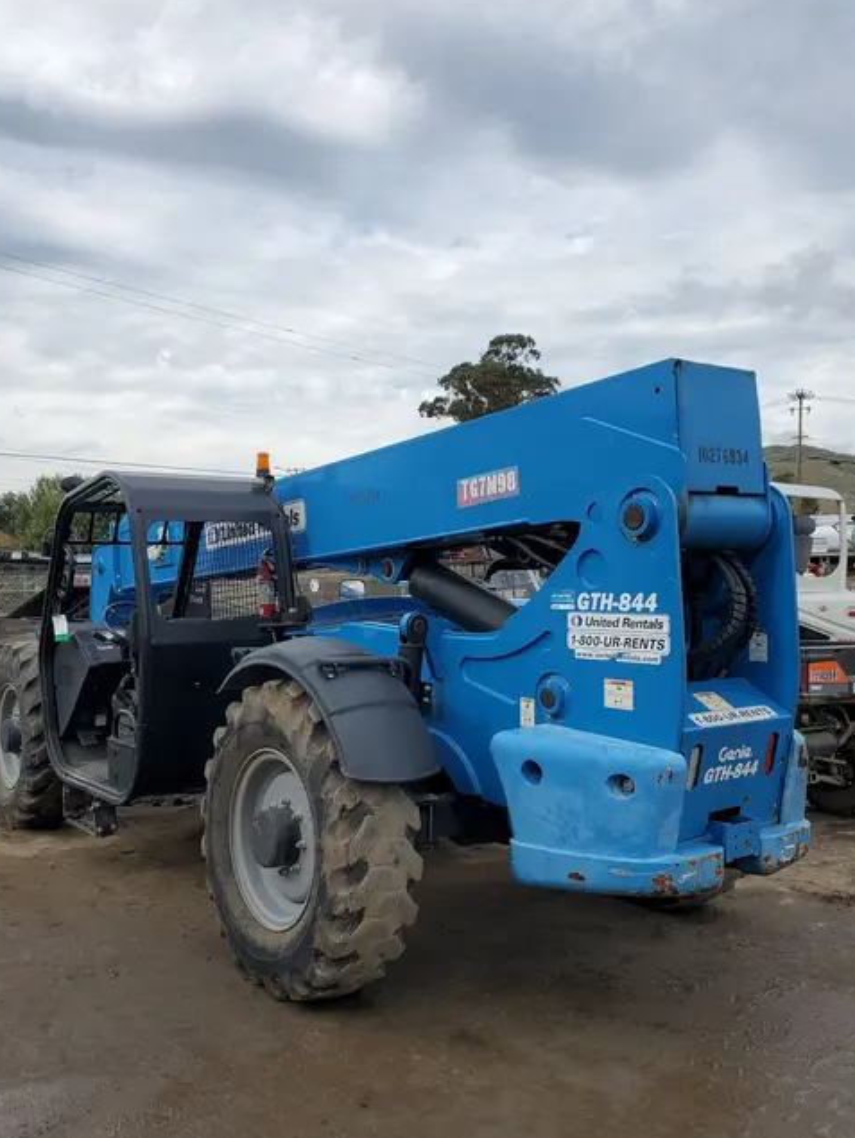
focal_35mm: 30
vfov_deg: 59.8
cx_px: 412
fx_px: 987
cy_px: 617
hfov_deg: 46.8
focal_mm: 4.3
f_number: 2.4
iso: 50
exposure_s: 1/1013
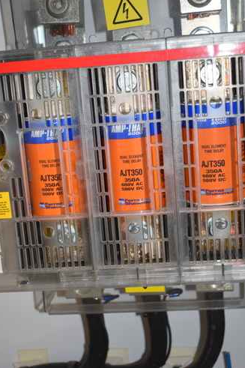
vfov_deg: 34.5
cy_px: 181
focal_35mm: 58
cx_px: 122
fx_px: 592
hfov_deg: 23.4
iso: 450
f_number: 4.8
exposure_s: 1/60
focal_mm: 38
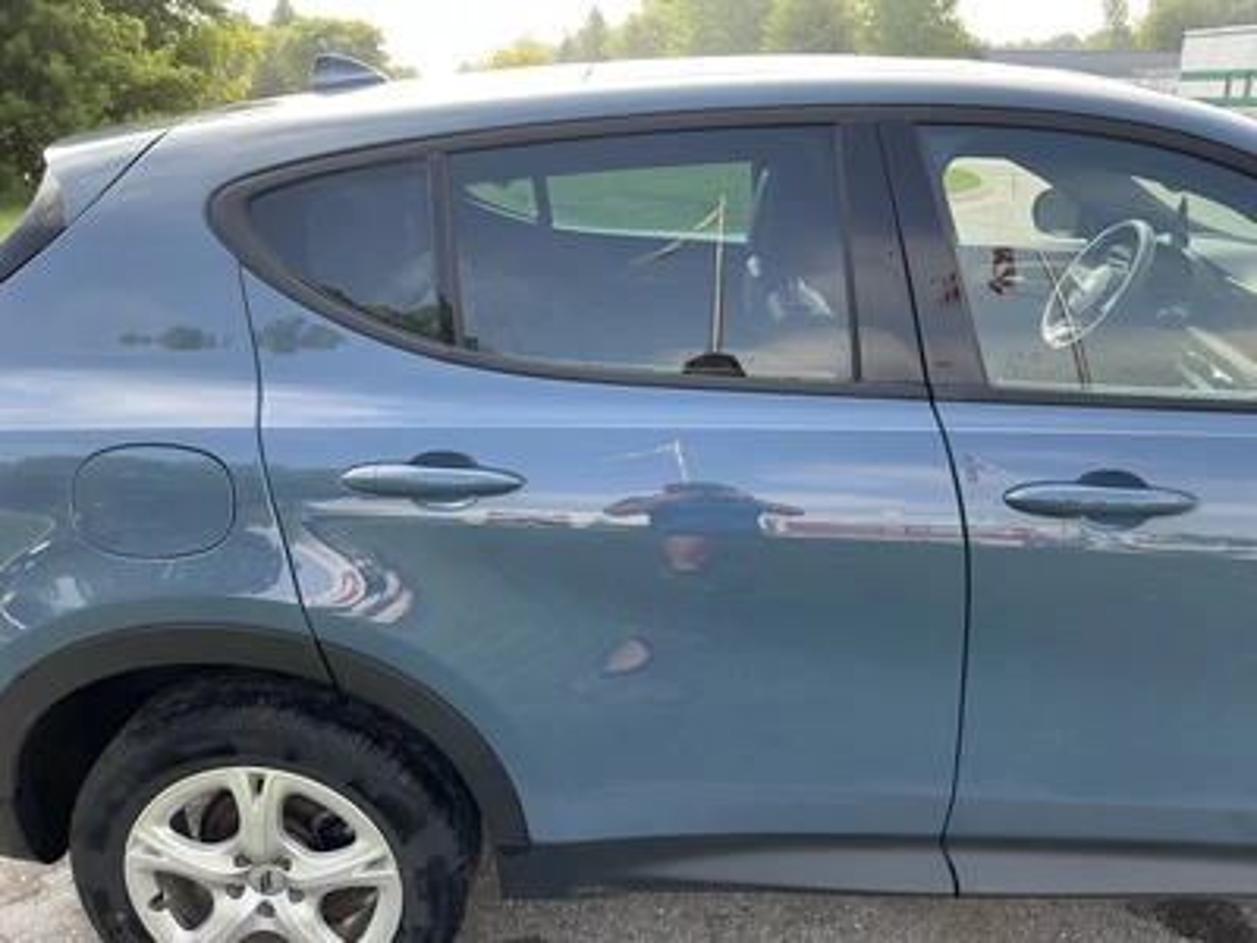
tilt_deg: -19.3
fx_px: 1017
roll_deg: -2.0
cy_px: 472
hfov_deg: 63.4
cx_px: 628
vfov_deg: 49.7
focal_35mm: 28
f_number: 1.8
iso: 20
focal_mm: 3
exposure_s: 1/191
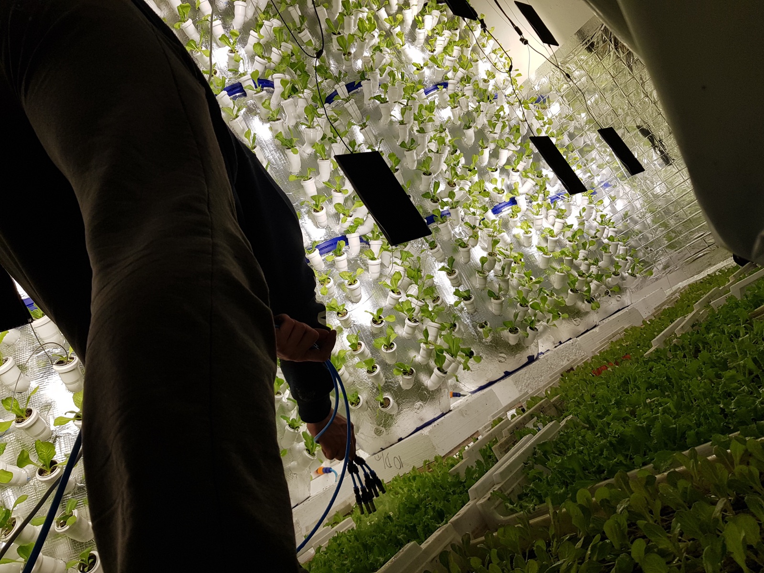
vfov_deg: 53.1
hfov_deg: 67.3
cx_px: 382
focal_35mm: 26
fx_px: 574
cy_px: 286
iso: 40
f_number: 1.7
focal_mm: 4.2
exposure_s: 1/738
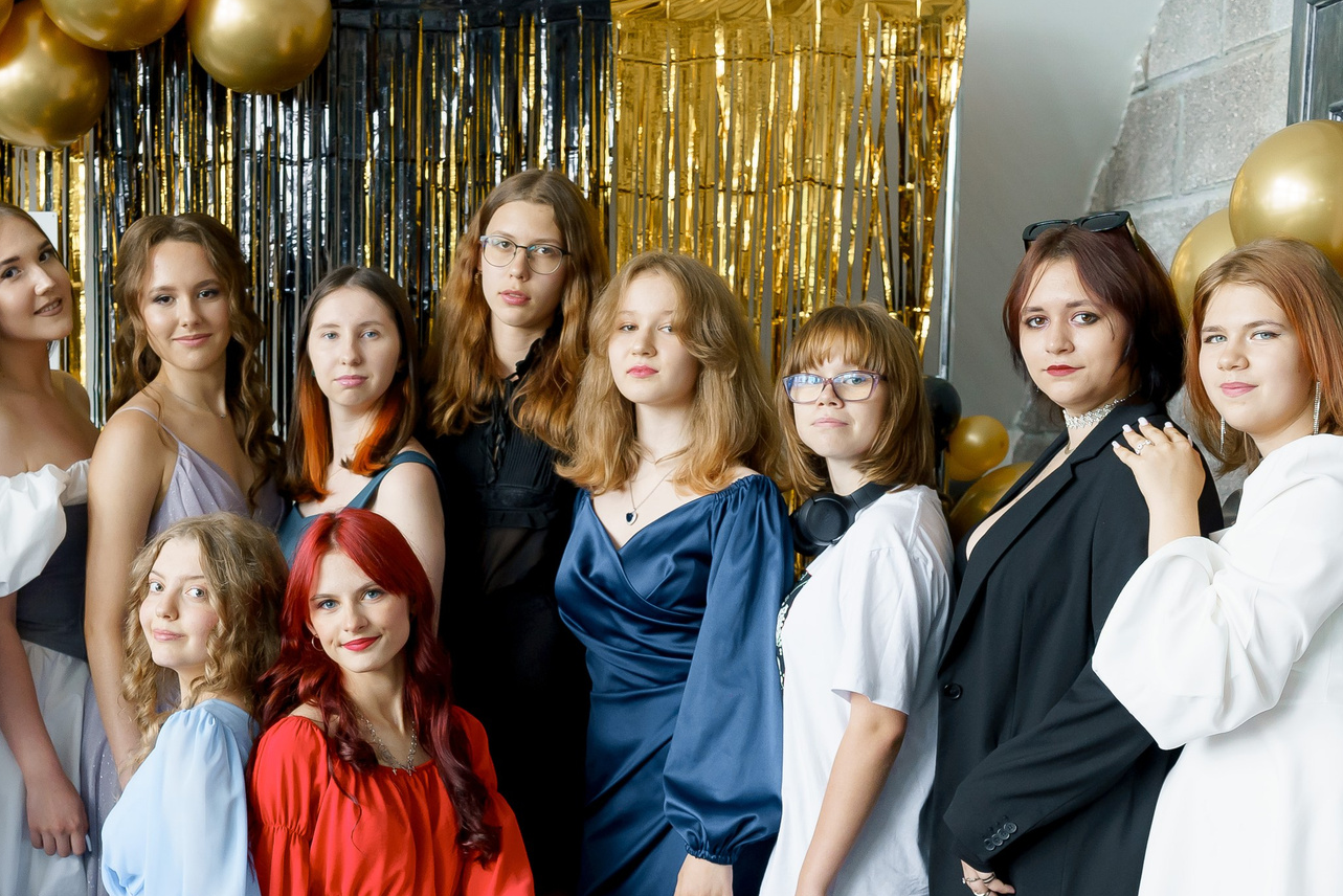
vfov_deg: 19.3
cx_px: 408
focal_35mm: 70
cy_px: 722
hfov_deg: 28.6
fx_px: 2612
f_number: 3.2
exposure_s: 1/125
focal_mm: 35
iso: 1000
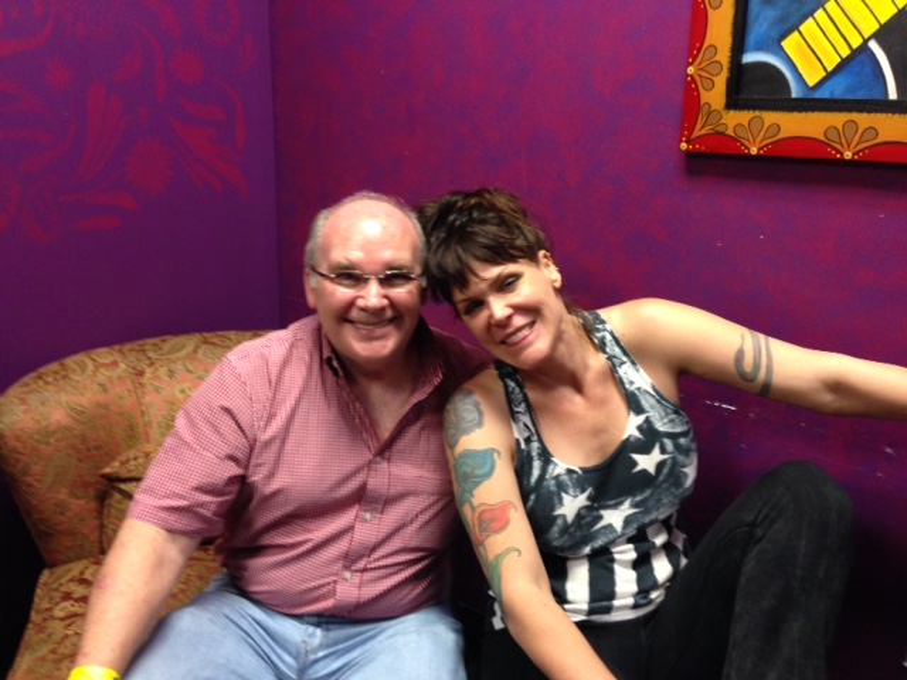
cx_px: 454
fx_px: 865
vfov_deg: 42.9
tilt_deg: -16.3
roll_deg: -2.4
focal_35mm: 33
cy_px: 340
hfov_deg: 55.4
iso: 160
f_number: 2.4
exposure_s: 1/20
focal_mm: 4.12
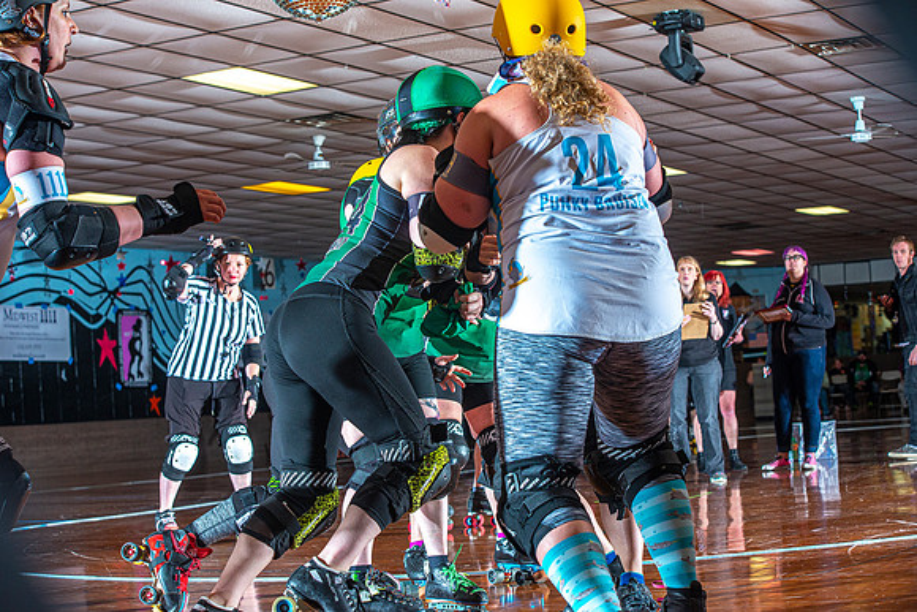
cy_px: 306
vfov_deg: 19.5
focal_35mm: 70
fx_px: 1783
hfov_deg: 28.8
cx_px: 458
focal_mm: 70
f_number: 7.1
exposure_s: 1/160
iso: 640
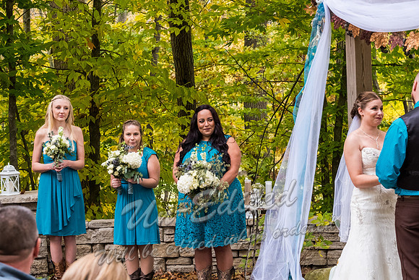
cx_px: 210
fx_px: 1152
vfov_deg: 13.8
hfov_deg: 20.6
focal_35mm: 99
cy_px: 140
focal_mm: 66
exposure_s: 1/200
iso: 1600
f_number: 5.6
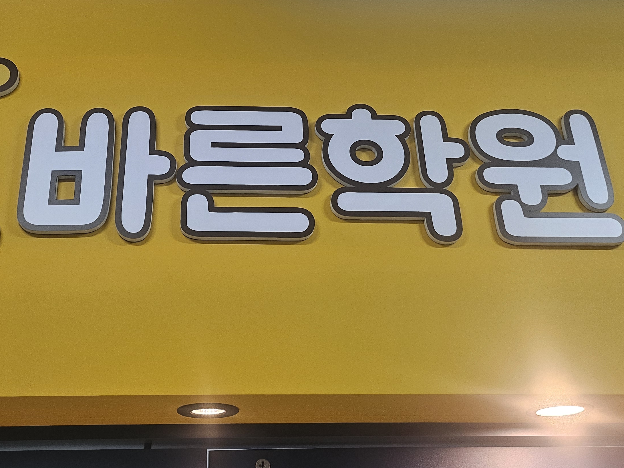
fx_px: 793
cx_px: 241
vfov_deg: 32.5
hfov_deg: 42.7
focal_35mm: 44
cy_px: 144
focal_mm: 5
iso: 160
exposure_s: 1/120
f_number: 1.8
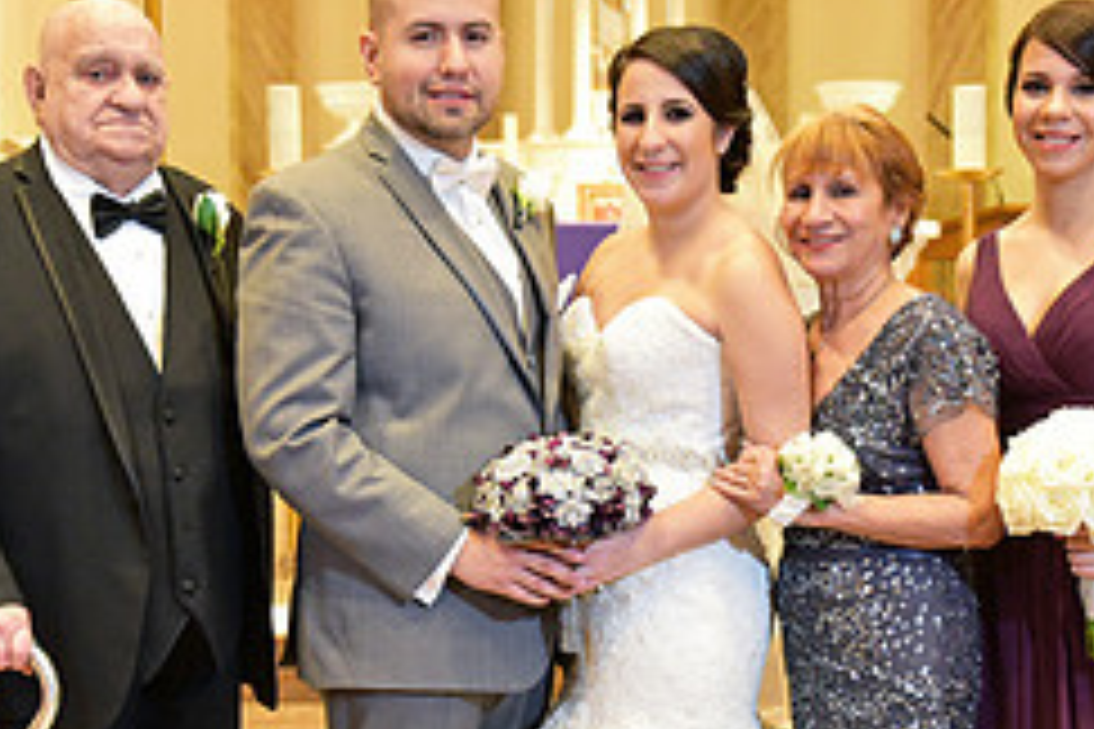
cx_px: 545
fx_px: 2249
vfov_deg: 18.3
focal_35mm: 74
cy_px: 565
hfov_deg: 27.3
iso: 2000
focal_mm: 31
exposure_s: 1/160
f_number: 2.8
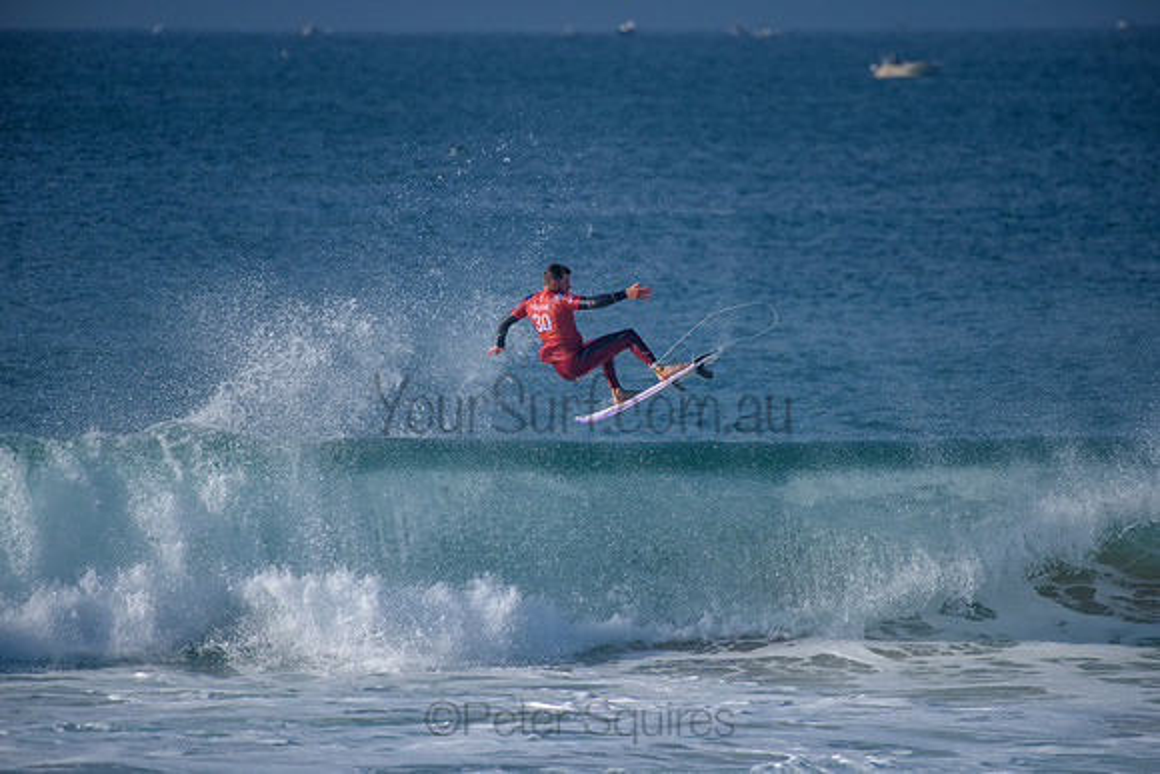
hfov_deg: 4.0
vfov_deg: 2.7
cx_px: 580
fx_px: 16673
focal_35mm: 517
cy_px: 387
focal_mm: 500
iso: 200
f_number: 5.6
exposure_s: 1/2000
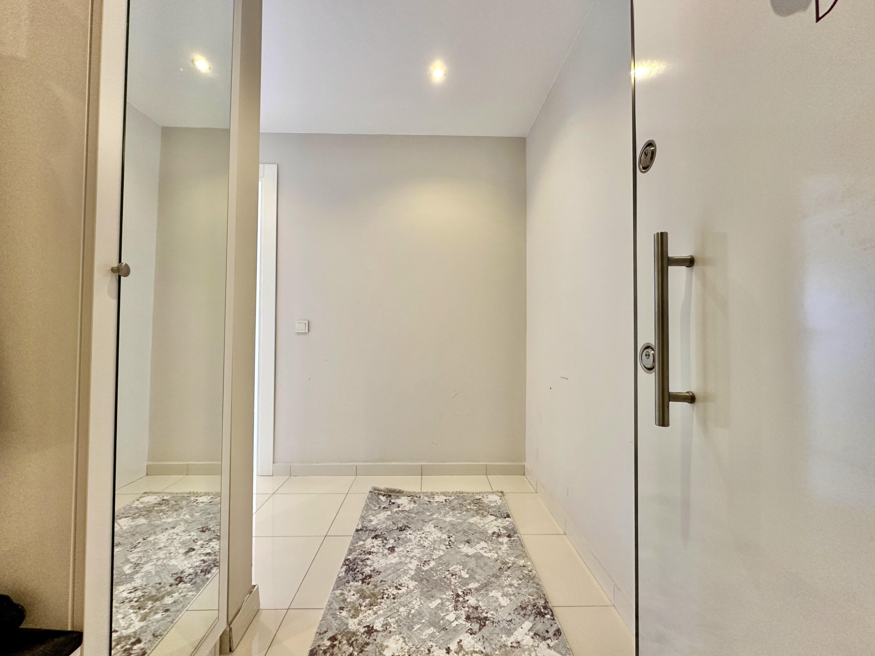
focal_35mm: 14
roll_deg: -0.5
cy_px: 328
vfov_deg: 85.7
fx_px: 354
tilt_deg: +1.4
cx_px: 438
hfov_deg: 102.1
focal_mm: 2.22
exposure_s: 1/51
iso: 160
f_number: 2.2
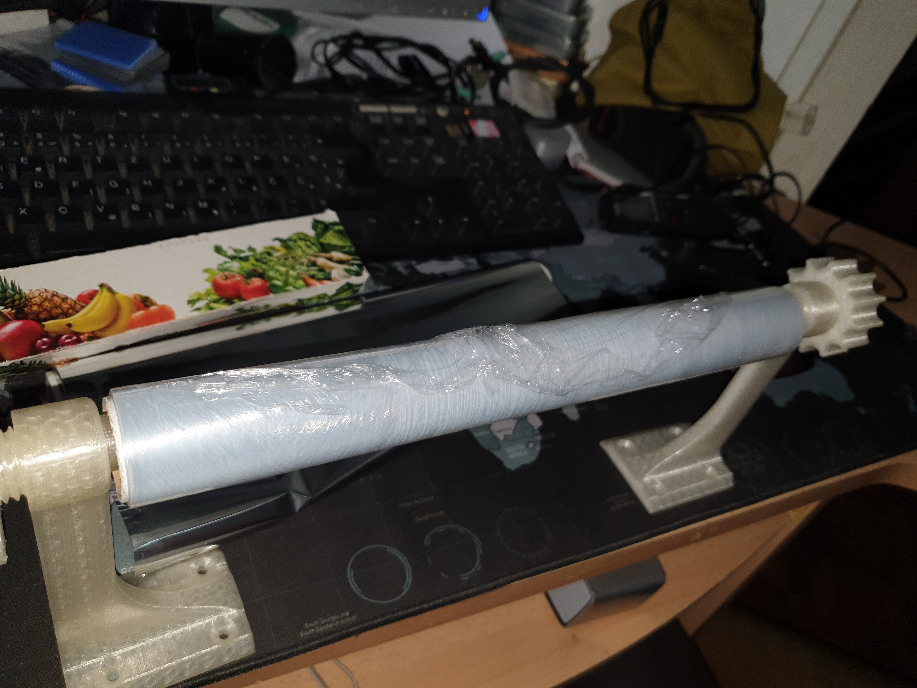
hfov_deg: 67.3
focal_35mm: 26
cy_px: 344
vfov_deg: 53.1
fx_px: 689
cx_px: 458
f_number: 1.5
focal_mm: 4.3
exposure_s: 1/50
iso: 50
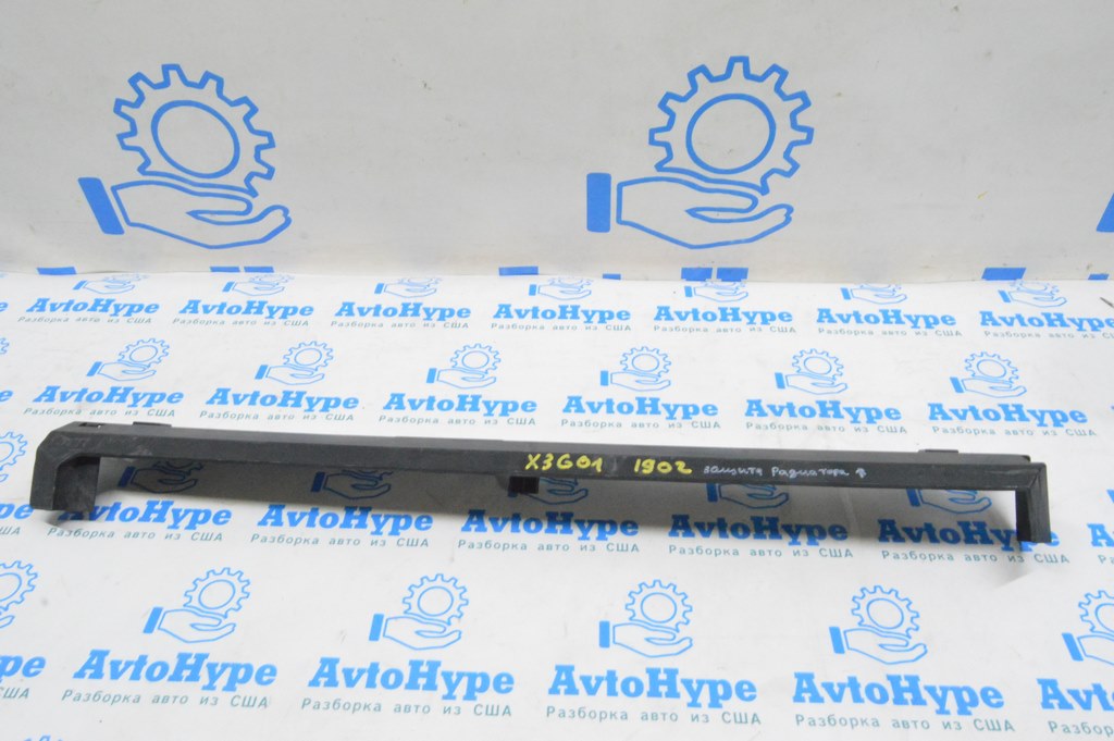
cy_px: 370
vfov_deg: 47.9
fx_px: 835
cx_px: 557
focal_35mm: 27
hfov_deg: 67.4
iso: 6400
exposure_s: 1/15
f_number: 20
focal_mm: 18
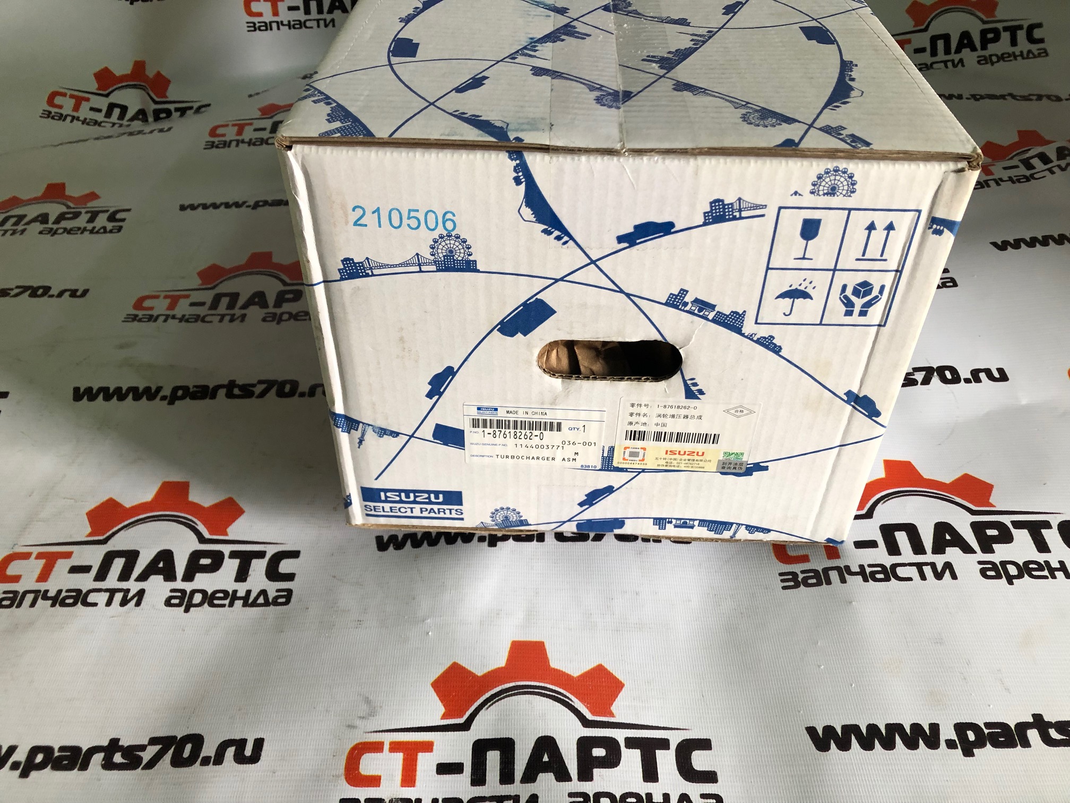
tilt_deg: -44.7
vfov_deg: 49.7
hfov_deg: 63.4
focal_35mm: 28
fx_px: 865
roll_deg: +2.9
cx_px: 535
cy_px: 402
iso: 40
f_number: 1.8
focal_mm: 3.99
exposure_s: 1/30
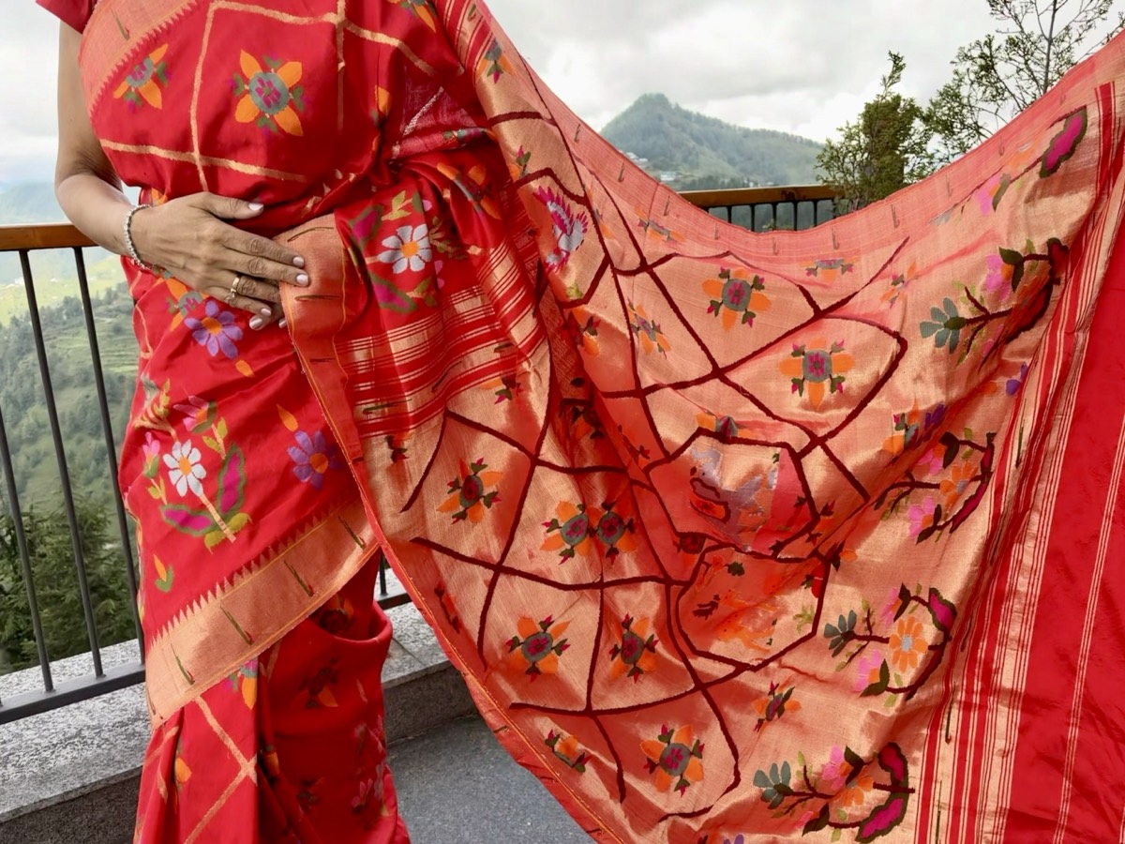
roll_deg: -0.4
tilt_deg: -18.2
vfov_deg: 53.1
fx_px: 845
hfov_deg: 67.3
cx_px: 562
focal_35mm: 26
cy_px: 422
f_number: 1.6
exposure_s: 1/548
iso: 64
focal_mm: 5.96
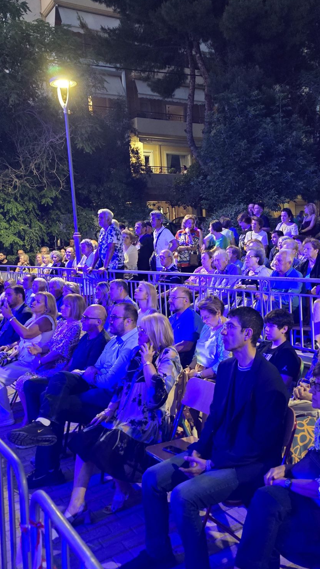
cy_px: 284
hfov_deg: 34.6
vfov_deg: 58.0
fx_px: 513
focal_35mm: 34
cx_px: 181
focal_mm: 6.3
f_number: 1.7
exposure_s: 1/50
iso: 1600
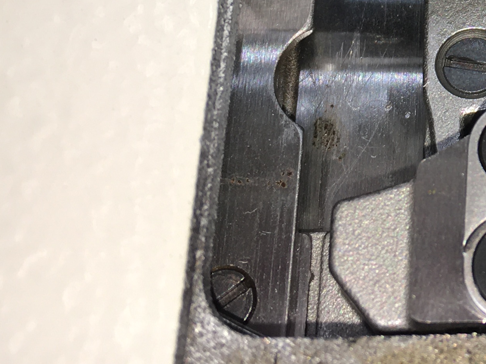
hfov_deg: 19.2
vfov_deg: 14.9
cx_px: 642
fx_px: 1320
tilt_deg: -62.8
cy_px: -132
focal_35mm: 94
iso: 25
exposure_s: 1/125
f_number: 2.2
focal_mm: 4.15
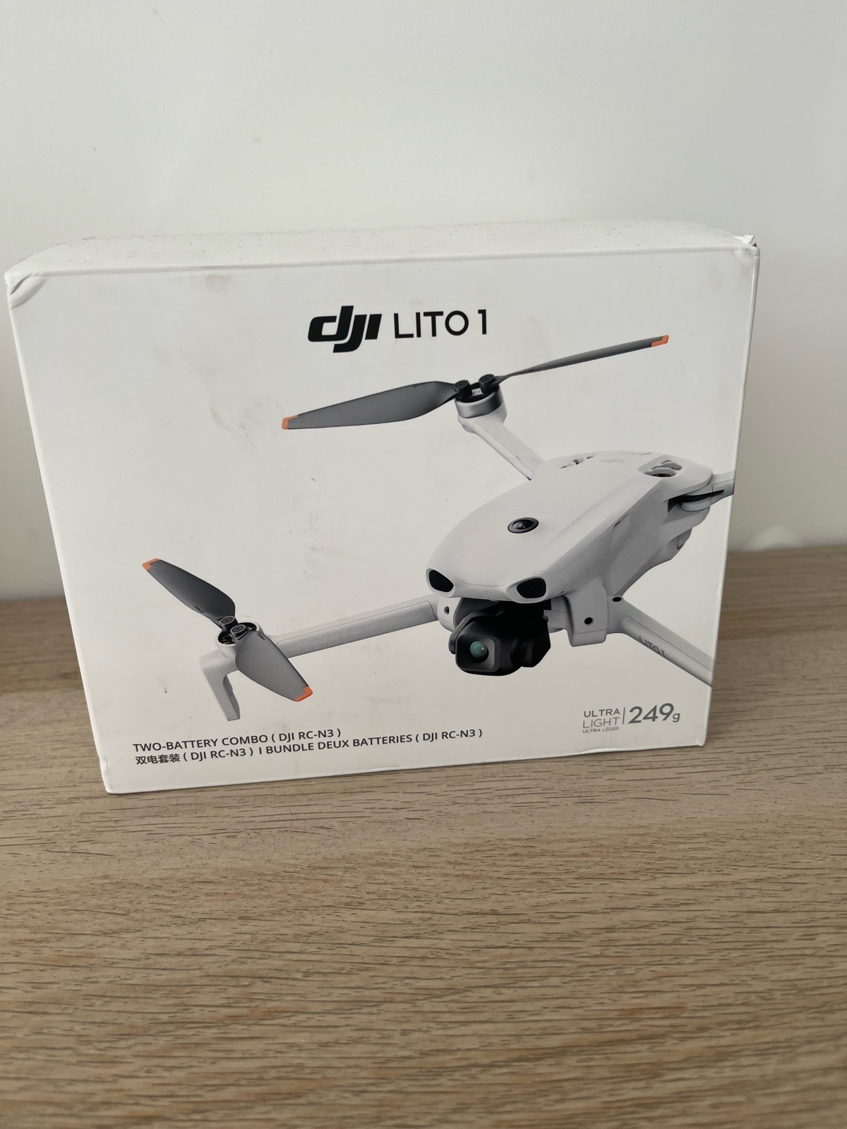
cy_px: 564
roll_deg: +1.8
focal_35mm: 26
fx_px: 848
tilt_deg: -17.3
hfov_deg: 53.1
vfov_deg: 67.3
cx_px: 424
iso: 40
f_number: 1.6
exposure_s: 1/121
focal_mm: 5.1
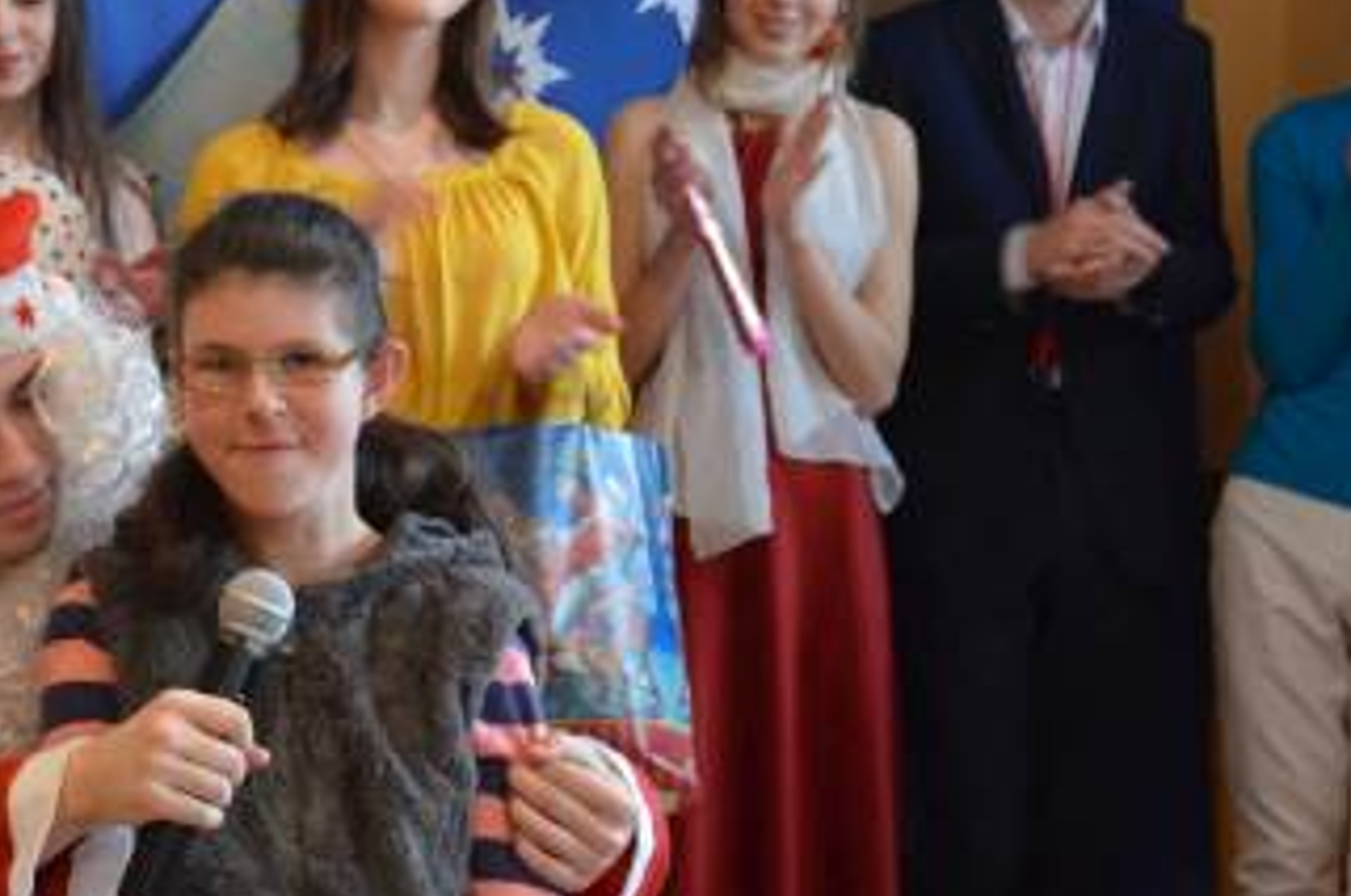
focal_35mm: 98
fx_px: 3672
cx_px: 328
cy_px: 406
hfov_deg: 20.7
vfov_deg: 13.9
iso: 2200
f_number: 4.8
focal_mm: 42
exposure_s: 1/30
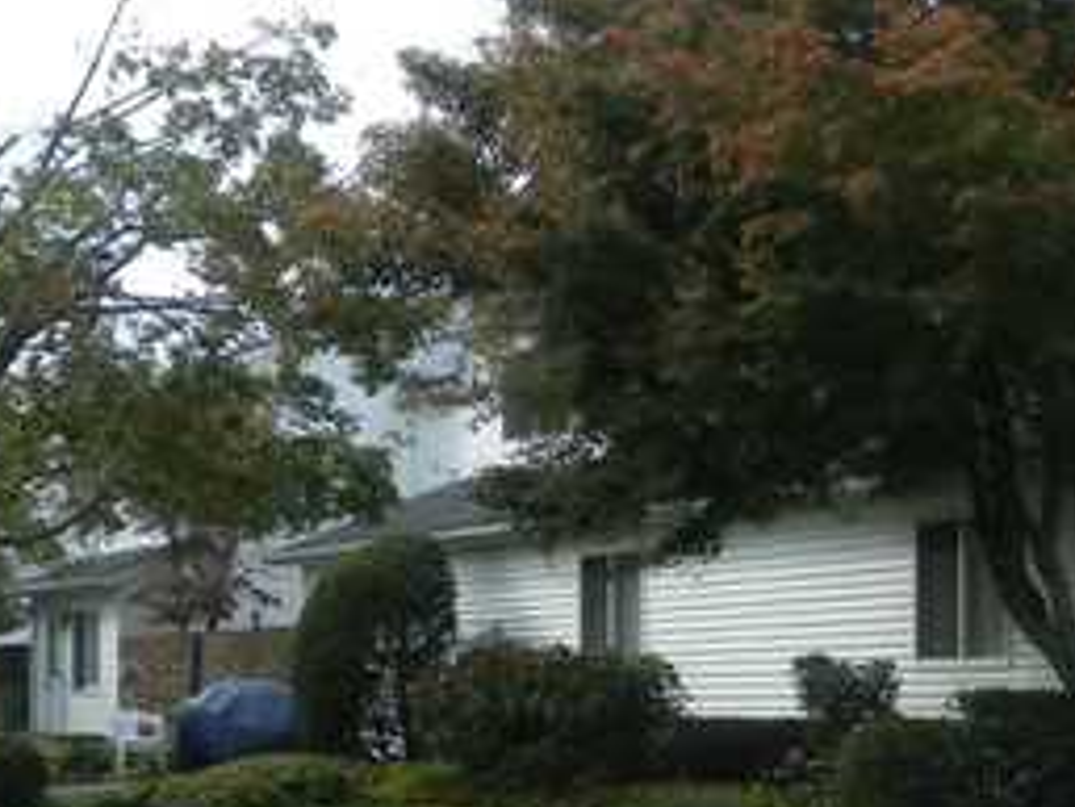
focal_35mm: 81
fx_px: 2517
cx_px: 1209
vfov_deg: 18.0
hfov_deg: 22.6
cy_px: 682
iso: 64
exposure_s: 1/320
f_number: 5
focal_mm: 4.6
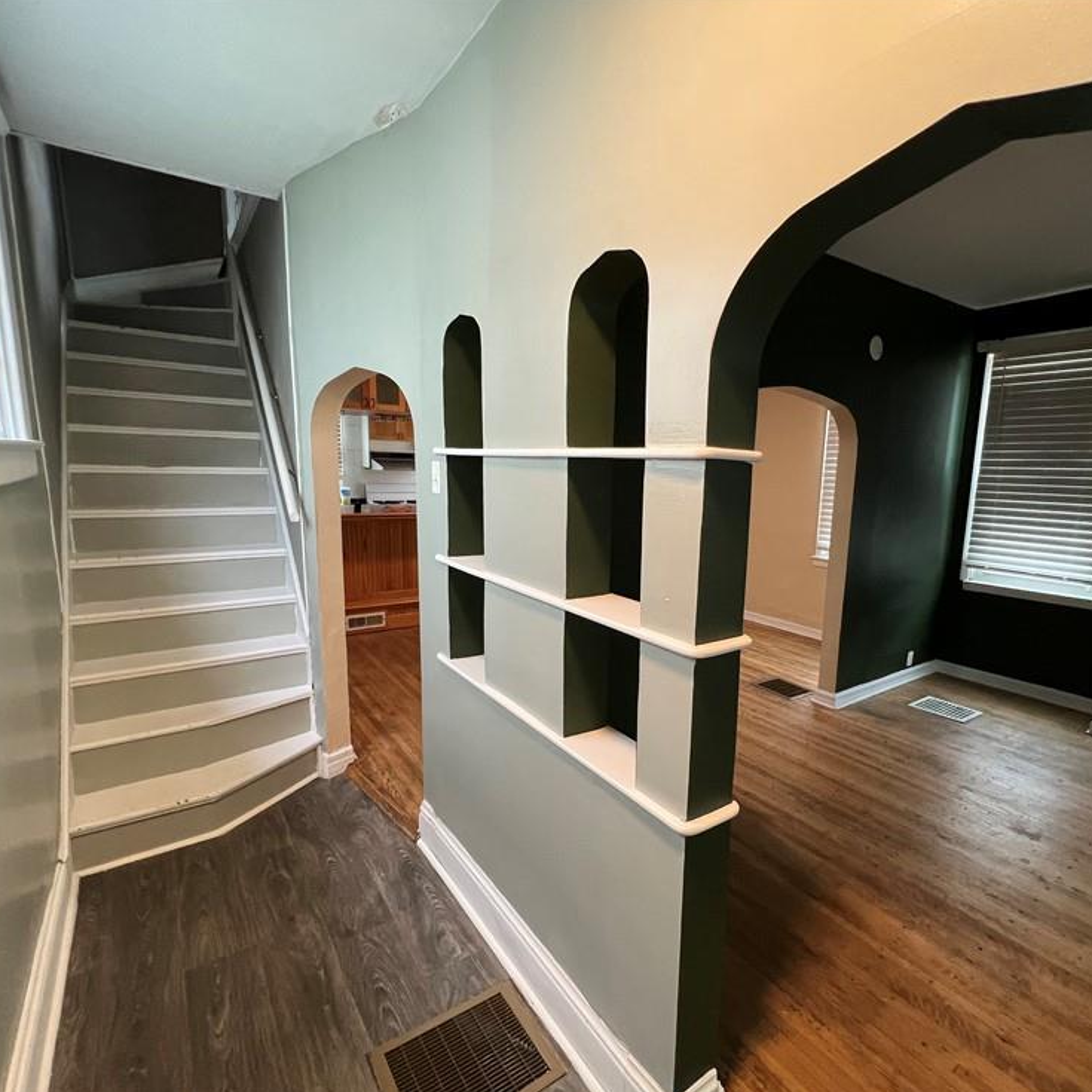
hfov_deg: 87.1
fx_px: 571
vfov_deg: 87.4
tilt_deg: -9.8
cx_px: 602
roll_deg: -1.7
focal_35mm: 16
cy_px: 565
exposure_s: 1/60
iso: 250
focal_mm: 1.57
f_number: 1.8
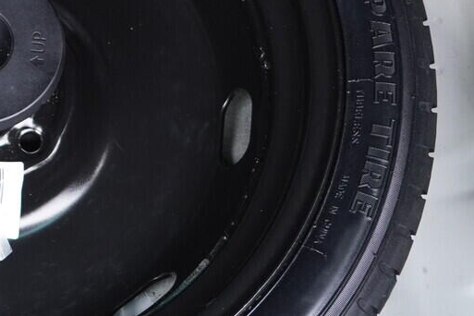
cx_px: -57
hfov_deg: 19.3
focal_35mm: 101
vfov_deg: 13.5
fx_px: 1330
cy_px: 105
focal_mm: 24
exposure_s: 1/40
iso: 800
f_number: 2.8
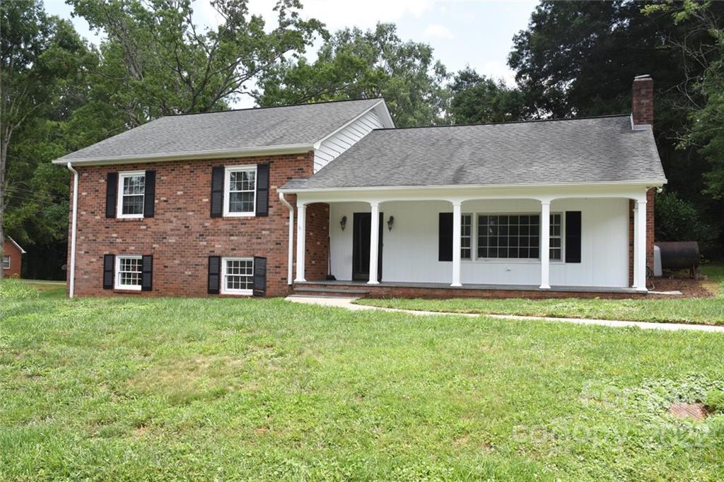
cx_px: 362
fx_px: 663
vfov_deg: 39.9
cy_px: 241
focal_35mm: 33
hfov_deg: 57.2
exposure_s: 1/500
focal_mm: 22
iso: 450
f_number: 8
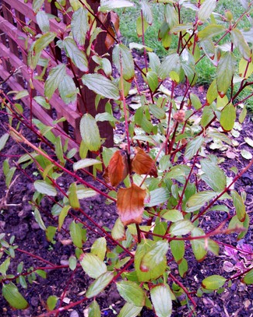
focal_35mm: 38
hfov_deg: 39.1
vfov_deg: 48.0
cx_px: 128
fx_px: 356
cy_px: 153
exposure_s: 1/31.1
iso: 160
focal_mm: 6
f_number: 2.7
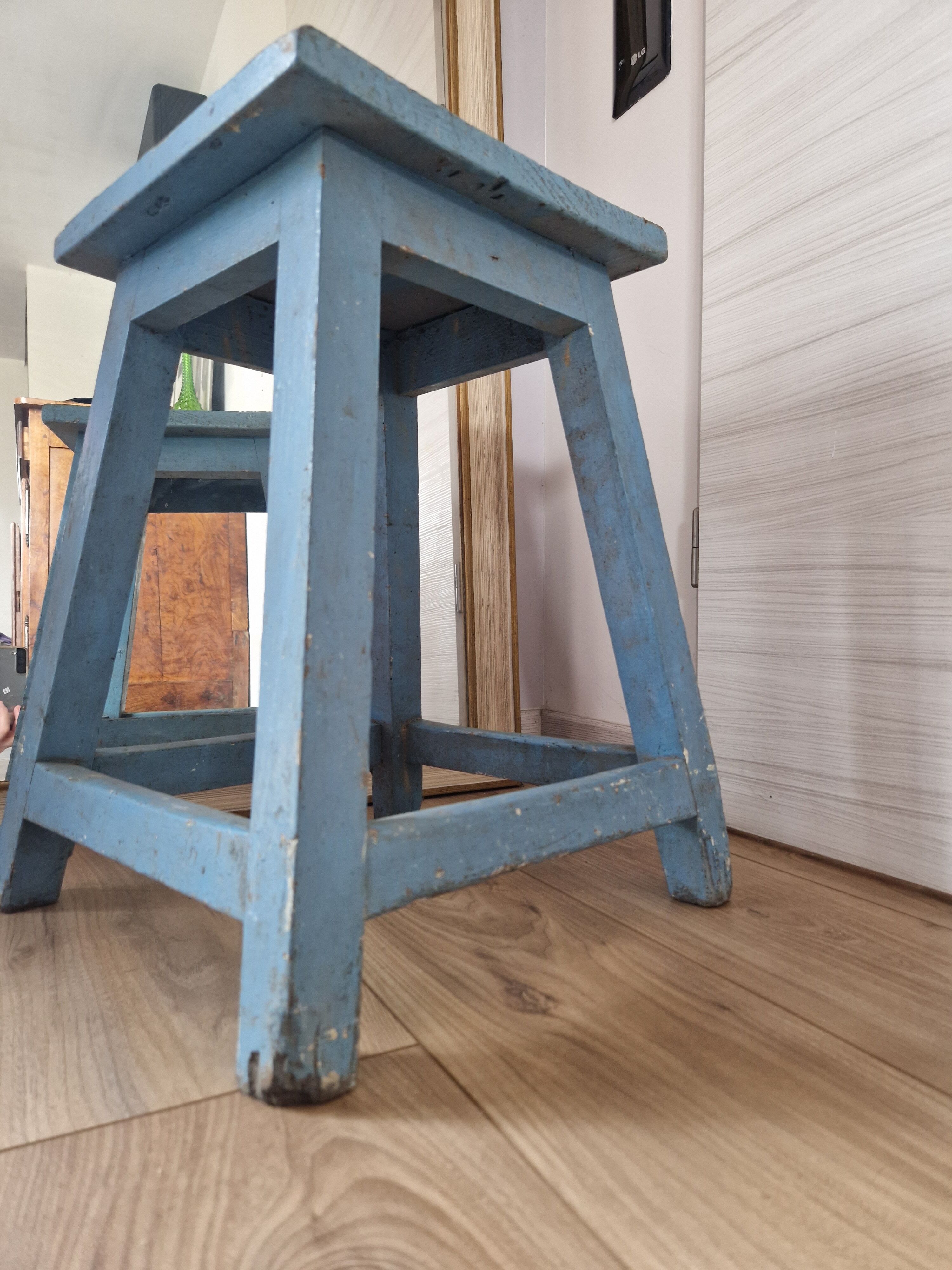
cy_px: 635
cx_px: 476
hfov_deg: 58.9
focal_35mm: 23
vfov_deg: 73.9
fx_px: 843
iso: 500
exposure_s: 1/100
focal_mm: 5.4
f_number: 1.8
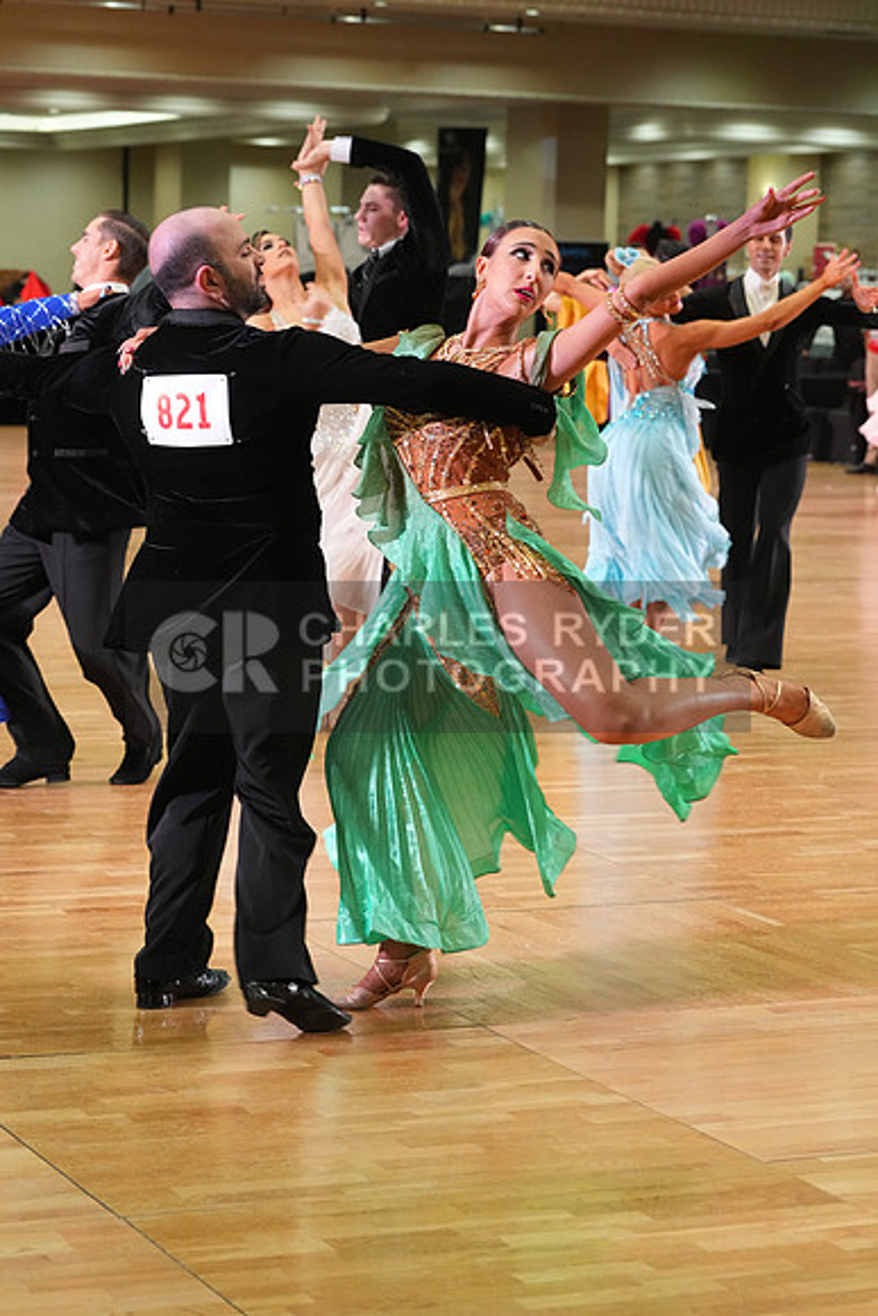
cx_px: 439
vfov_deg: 22.9
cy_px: 658
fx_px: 3254
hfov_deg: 15.4
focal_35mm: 89
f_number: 5.6
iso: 4000
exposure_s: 1/200
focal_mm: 89
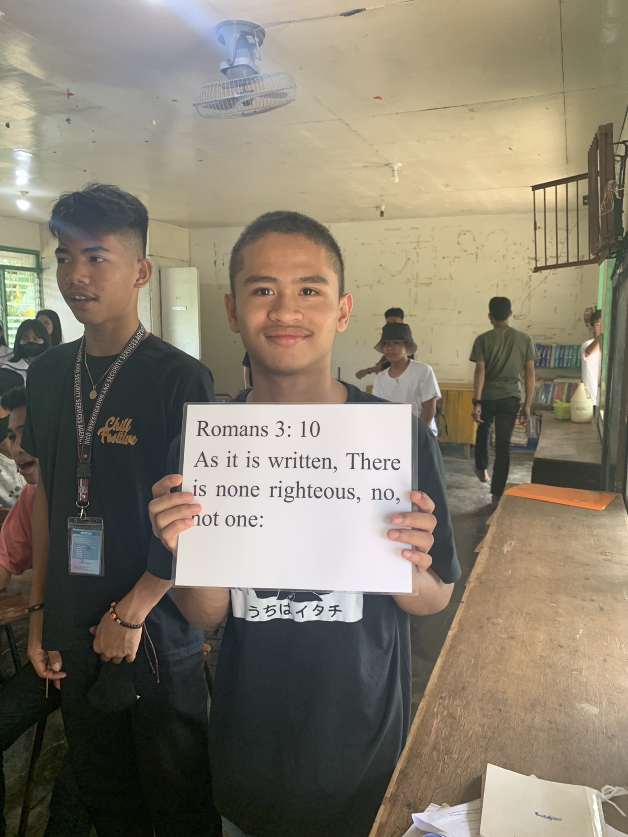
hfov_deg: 53.1
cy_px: 418
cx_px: 314
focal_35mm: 26
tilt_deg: -6.1
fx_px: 629
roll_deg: -0.2
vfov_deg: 67.3
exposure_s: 1/77
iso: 100
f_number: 1.8
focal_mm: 4.25
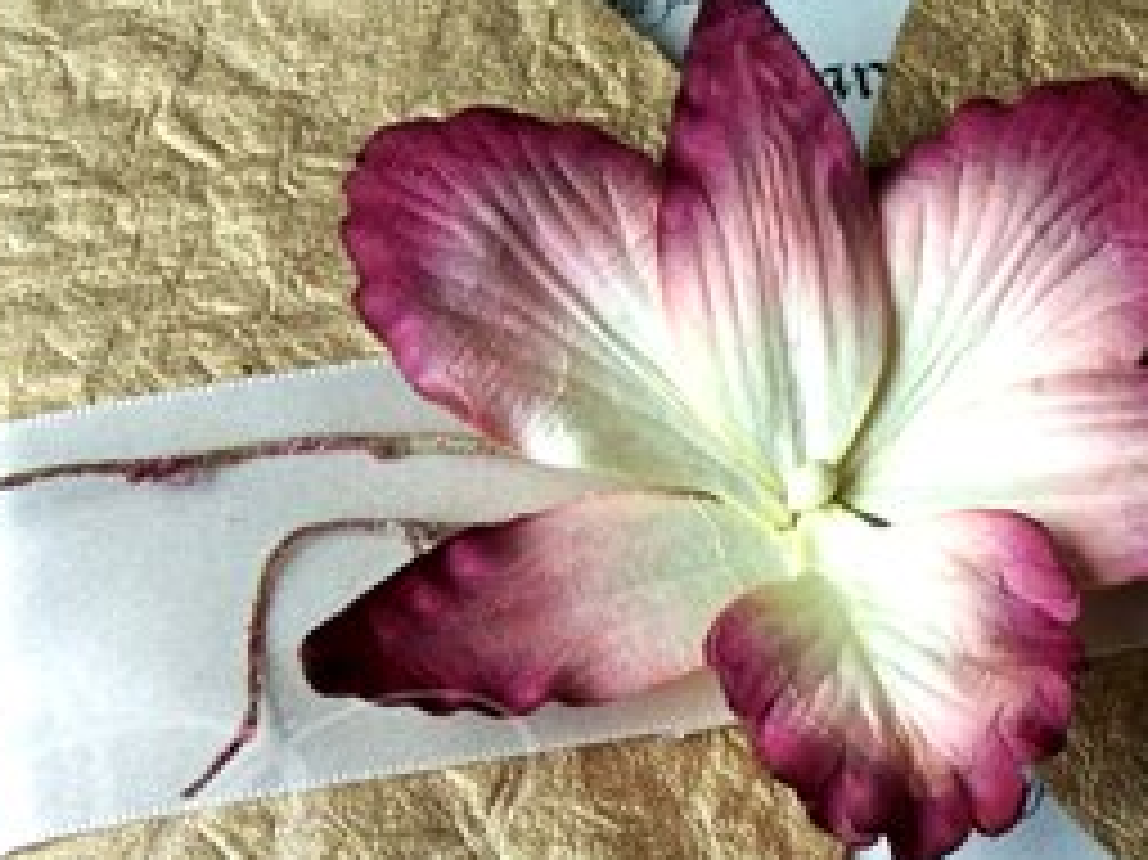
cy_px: 459
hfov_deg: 11.9
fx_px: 5503
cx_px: 873
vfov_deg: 8.9
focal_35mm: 166
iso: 80
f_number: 3.2
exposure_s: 1/60
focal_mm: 15.6
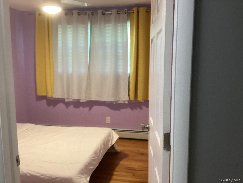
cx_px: 122
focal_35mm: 31
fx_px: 218
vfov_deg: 45.4
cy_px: 92
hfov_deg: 58.4
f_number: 2.4
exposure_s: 1/60
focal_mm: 3.3
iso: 320
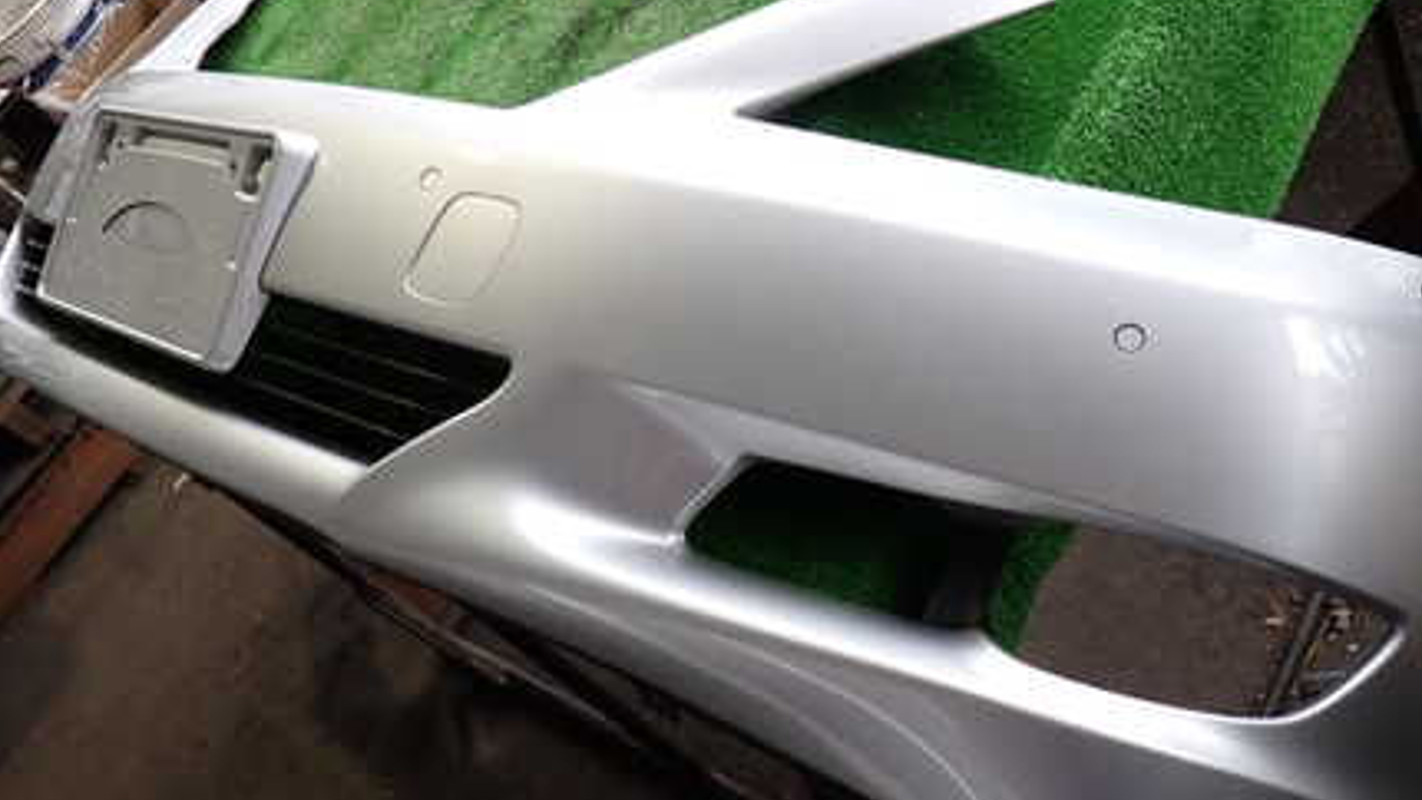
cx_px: 777
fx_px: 1433
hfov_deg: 52.7
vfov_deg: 31.2
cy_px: 354
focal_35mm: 38
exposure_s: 1/60
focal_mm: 4.5
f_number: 2
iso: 160
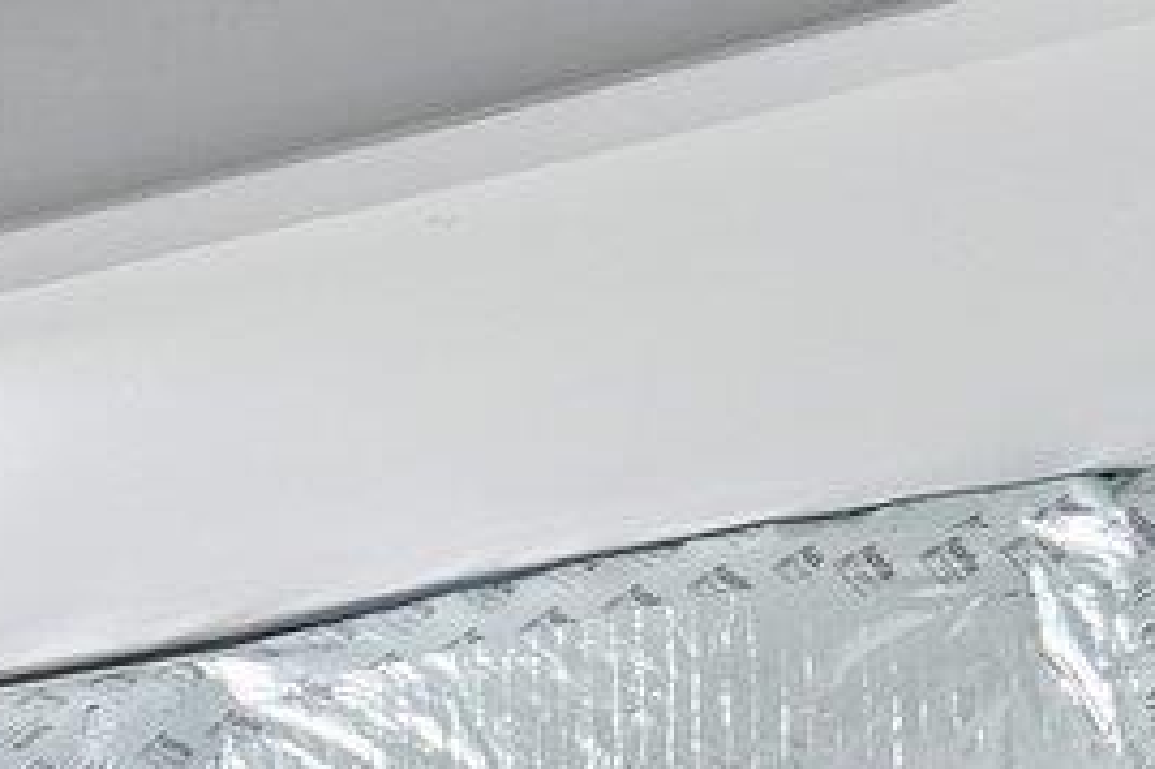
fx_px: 3912
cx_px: -3087
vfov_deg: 9.2
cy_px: 2240
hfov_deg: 9.0
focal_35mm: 122
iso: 400
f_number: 8
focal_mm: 16
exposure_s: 1/2.5
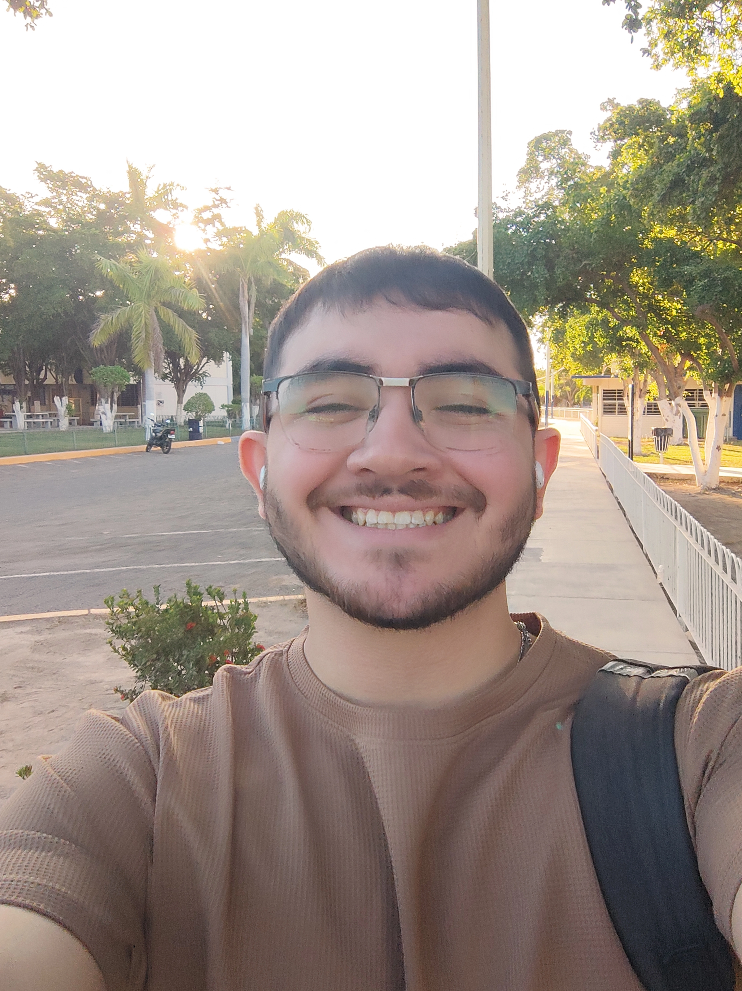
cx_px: 371
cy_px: 496
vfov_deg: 56.9
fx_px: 916
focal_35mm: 32
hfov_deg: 44.1
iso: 100
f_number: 2.2
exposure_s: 1/525
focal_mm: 3.14
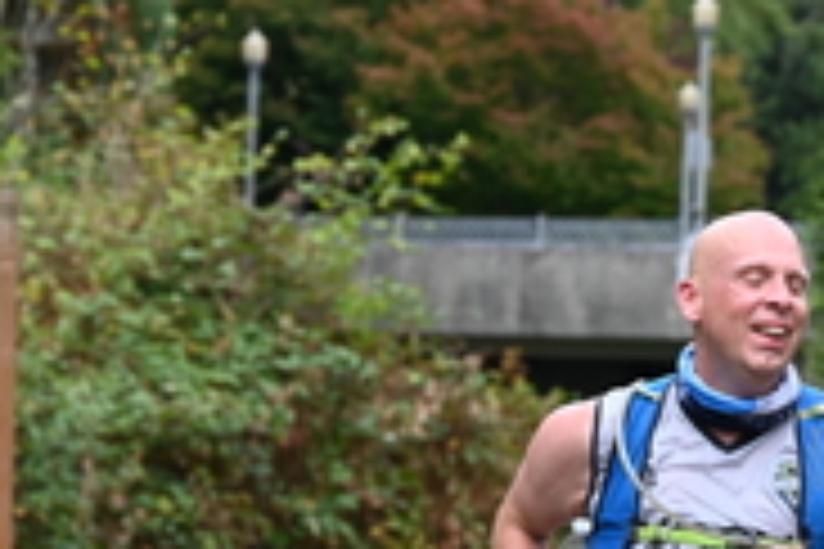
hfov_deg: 6.6
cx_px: 653
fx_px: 7164
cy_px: 367
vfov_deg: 4.4
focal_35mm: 313
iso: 220
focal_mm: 104
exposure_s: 1/250
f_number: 6.3
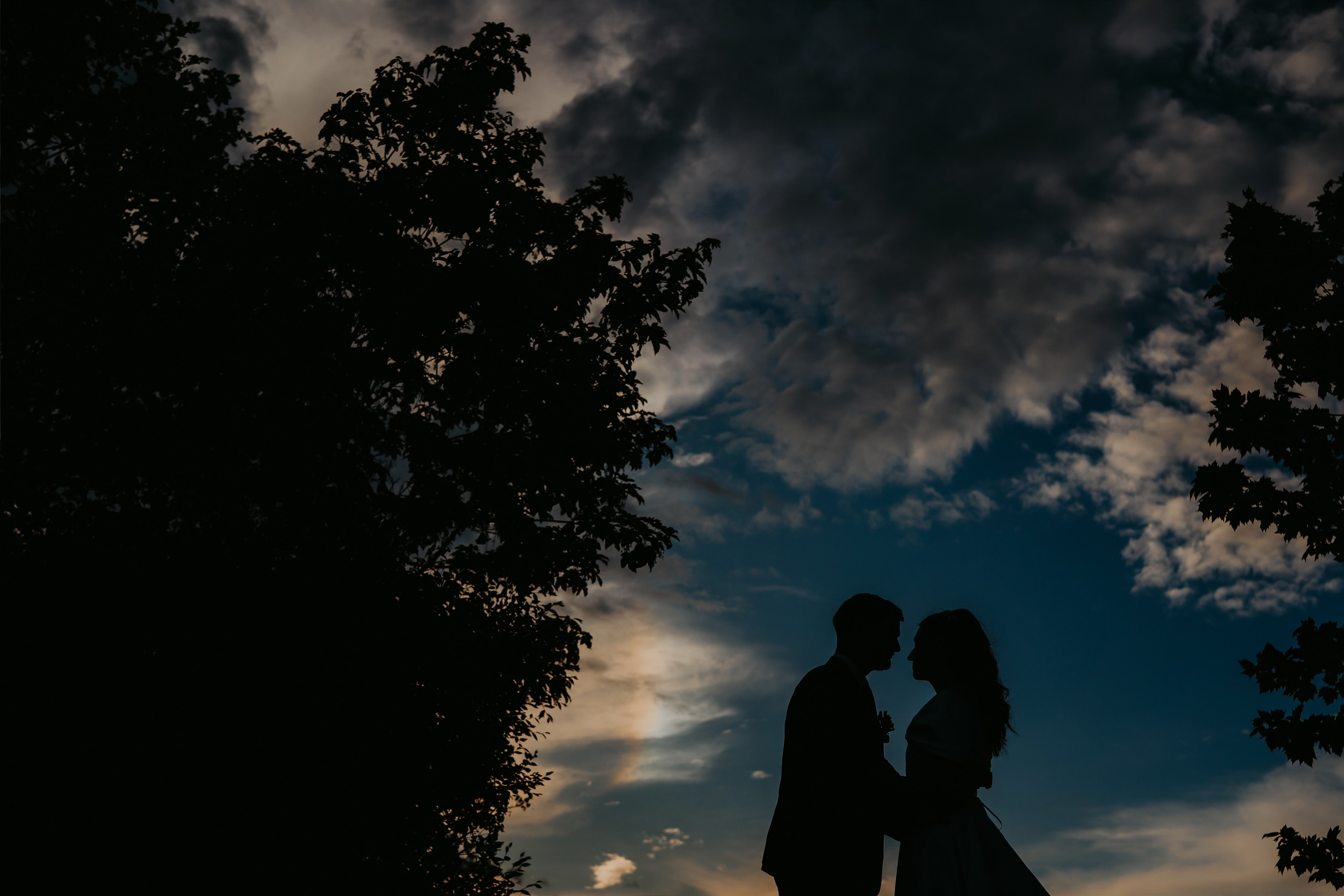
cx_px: 672
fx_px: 1307
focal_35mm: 35
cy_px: 448
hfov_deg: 54.4
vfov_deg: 37.9
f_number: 2.8
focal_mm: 35
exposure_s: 1/8000
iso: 160
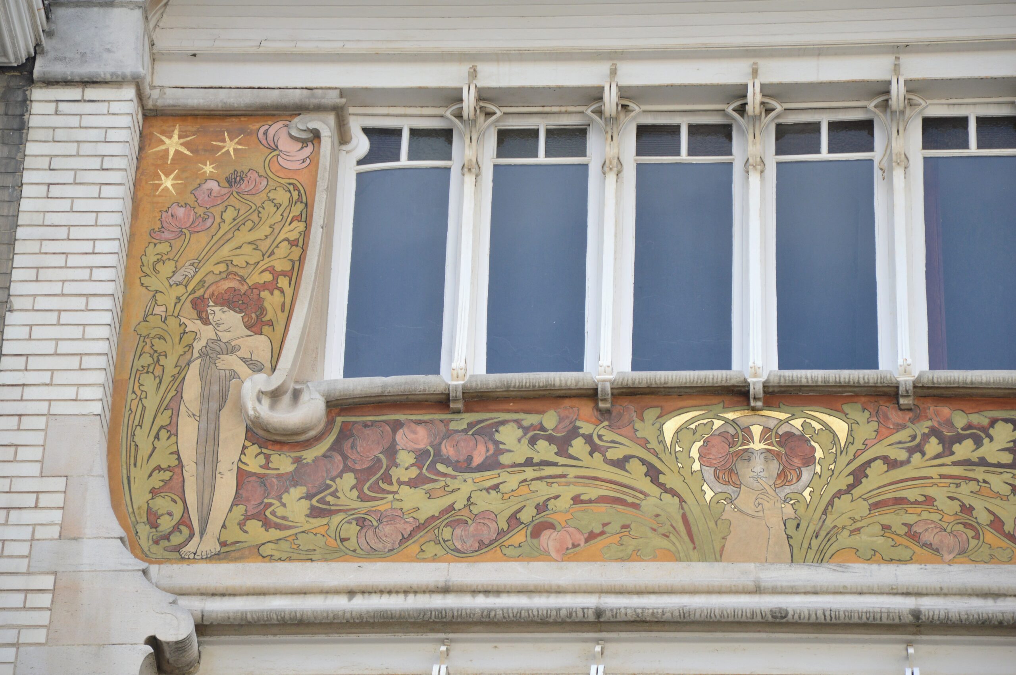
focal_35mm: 158
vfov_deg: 8.7
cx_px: 508
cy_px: 338
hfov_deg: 13.1
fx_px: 4441
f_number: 5.6
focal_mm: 105
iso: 280
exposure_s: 1/500
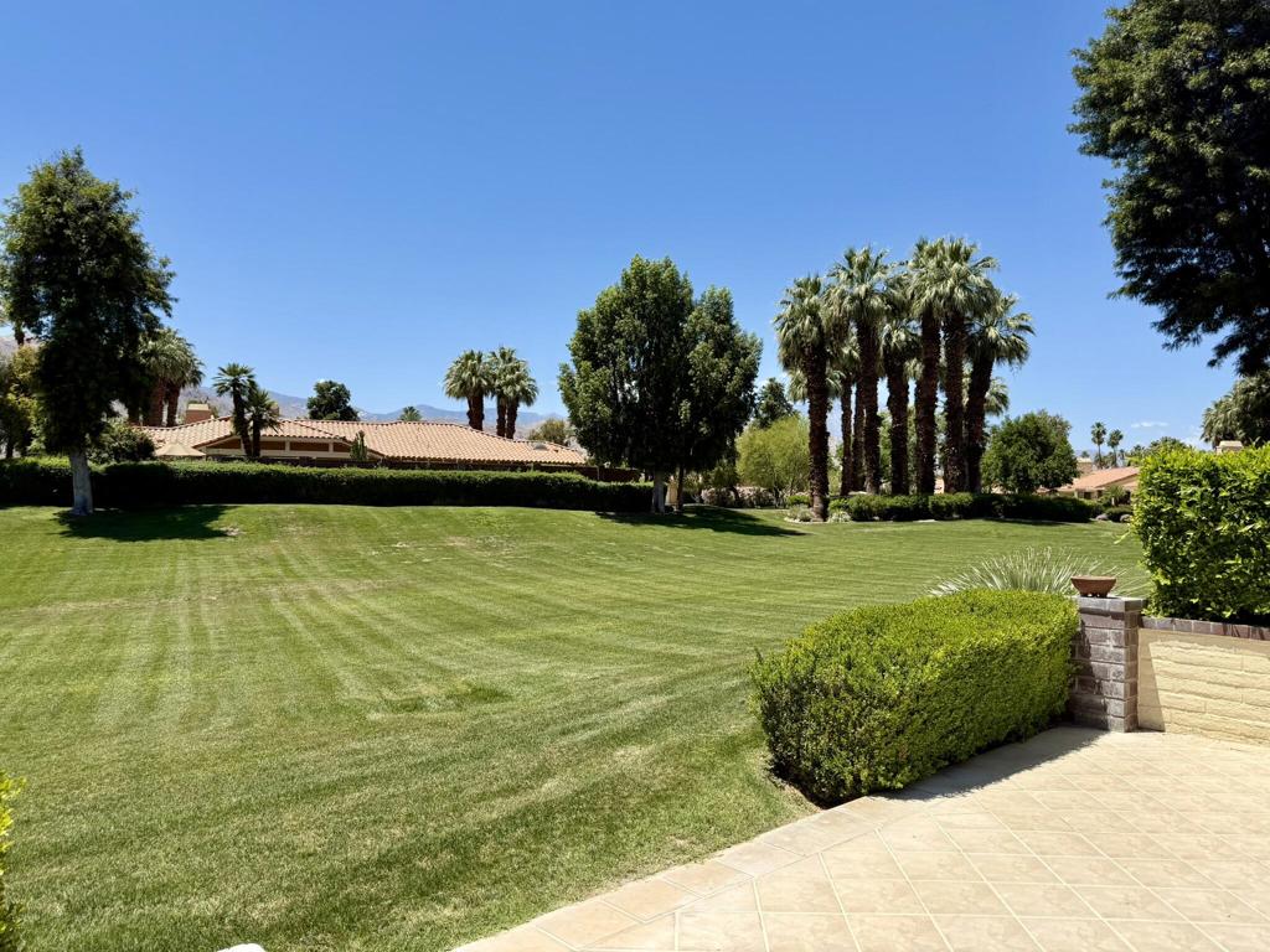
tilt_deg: +0.9
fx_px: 881
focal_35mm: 24
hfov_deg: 71.6
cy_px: 476
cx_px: 635
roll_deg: -0.3
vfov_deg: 56.8
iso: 80
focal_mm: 6.76
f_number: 1.78
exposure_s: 1/4673
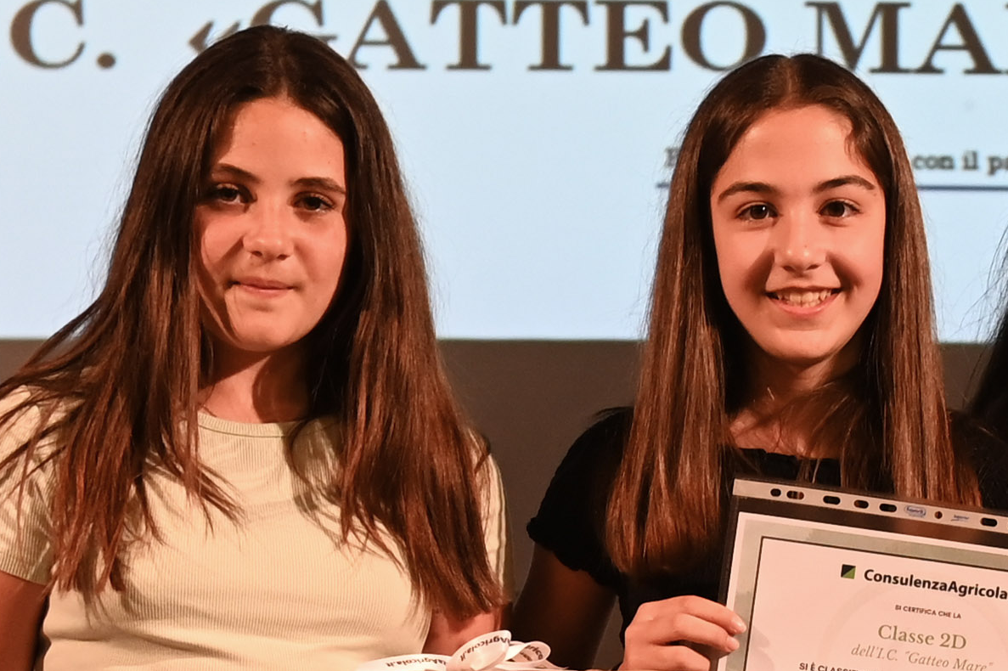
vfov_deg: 6.4
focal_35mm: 214
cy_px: 793
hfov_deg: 9.5
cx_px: 1258
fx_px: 5988
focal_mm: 42
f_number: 4
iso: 1250
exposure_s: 1/125
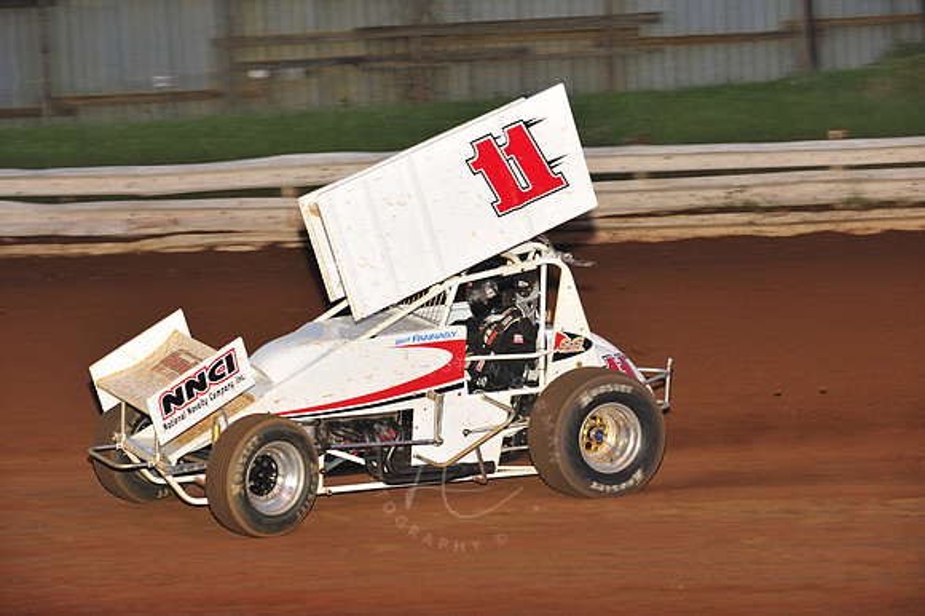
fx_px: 3081
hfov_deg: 17.1
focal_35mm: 120
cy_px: 308
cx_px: 462
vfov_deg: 11.4
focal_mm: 120
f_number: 6.3
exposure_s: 1/320
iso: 800
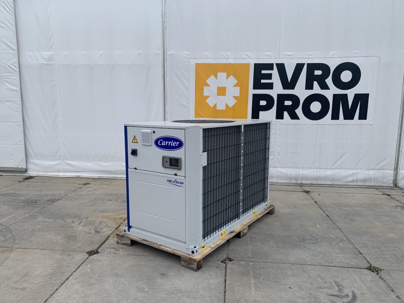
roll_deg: -1.0
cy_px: 152
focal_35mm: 26
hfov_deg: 67.3
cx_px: 202
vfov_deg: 53.1
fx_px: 303
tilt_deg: -7.8
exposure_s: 1/121
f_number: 1.8
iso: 80
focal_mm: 4.25
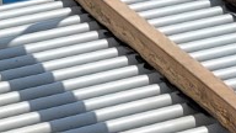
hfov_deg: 9.5
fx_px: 1333
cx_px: 450
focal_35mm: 213
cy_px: 451
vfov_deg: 5.3
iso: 50
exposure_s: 1/2722
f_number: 1.8
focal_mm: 4.25
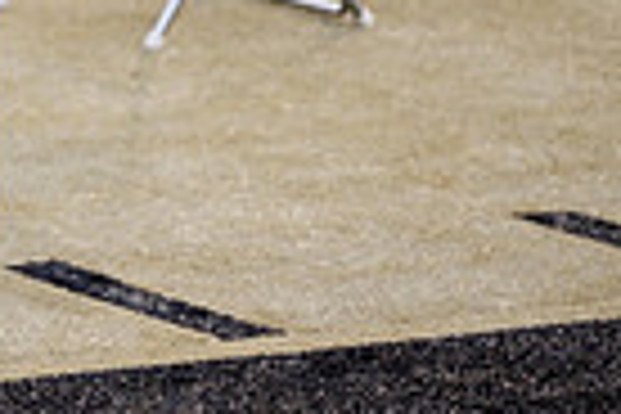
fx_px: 15817
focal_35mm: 917
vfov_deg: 1.5
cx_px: -256
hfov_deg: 2.2
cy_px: -145
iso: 125
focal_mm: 200
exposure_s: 1/500
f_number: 2.8
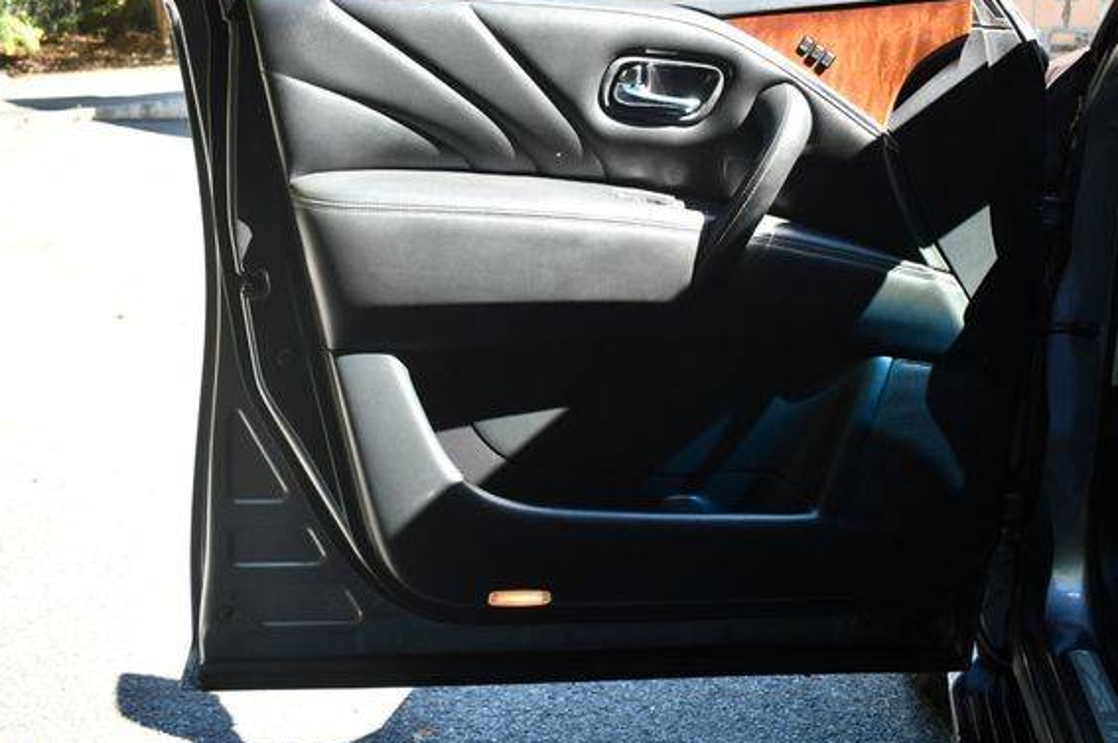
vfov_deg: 37.8
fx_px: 1086
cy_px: 335
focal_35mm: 35
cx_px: 617
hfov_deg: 54.4
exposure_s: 1/250
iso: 400
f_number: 4
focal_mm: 21
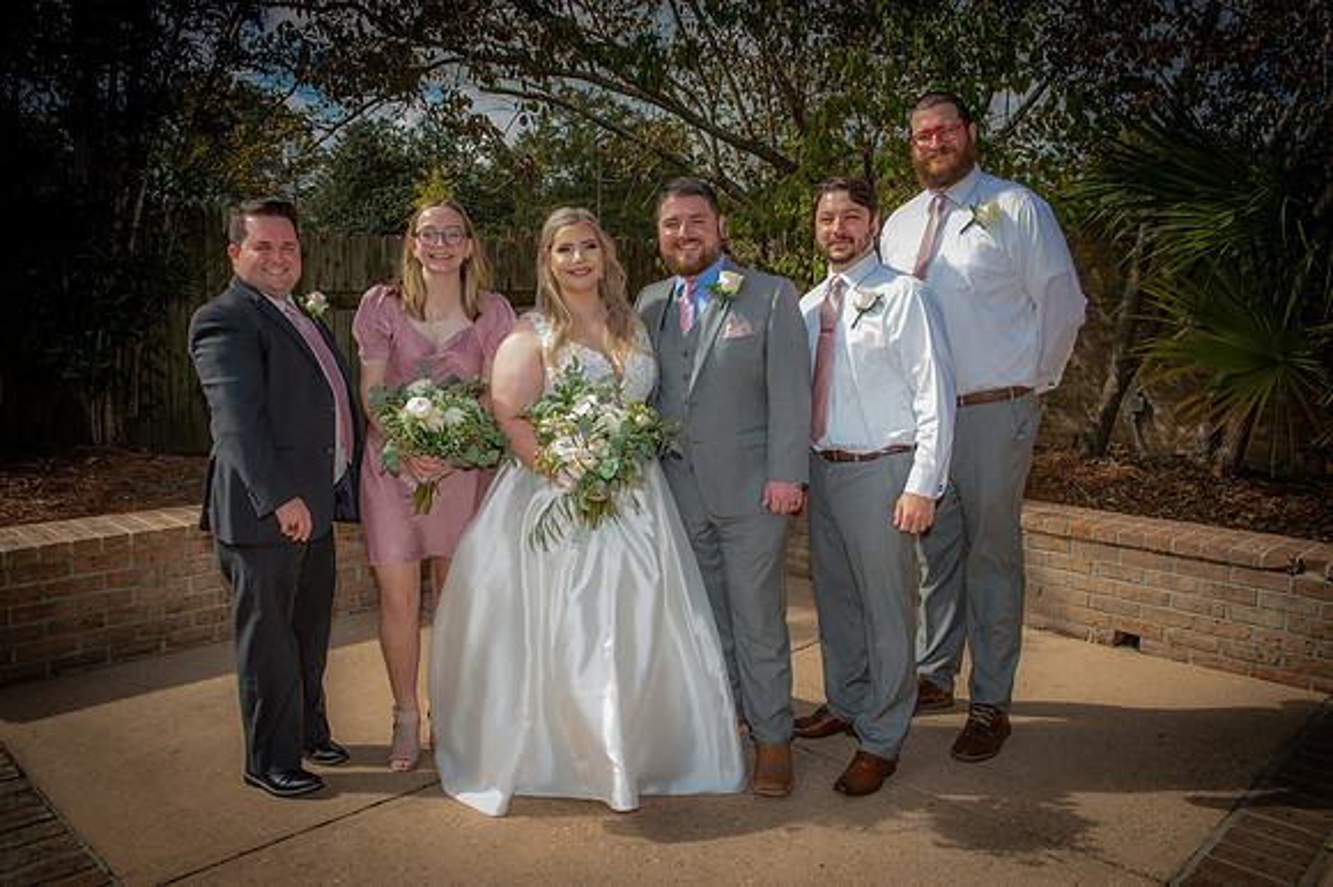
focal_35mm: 28
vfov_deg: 46.4
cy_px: 444
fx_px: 1036
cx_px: 666
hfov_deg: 65.5
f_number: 5.6
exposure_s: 1/200
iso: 50
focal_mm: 28
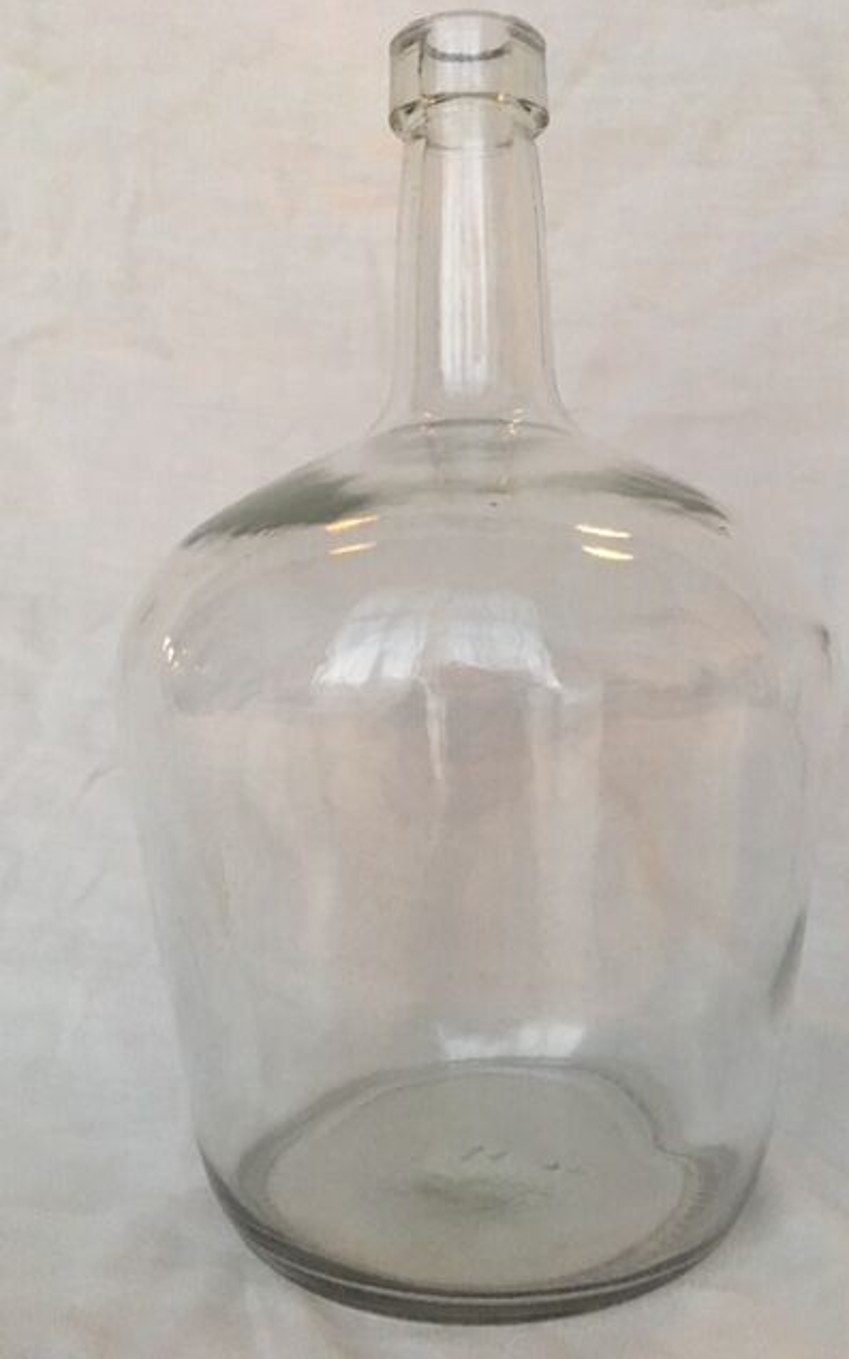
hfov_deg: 40.5
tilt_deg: -2.6
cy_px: 676
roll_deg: +0.6
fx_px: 1147
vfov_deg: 61.2
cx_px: 479
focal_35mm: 31
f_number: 2.2
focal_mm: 4.15
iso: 200
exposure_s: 1/25
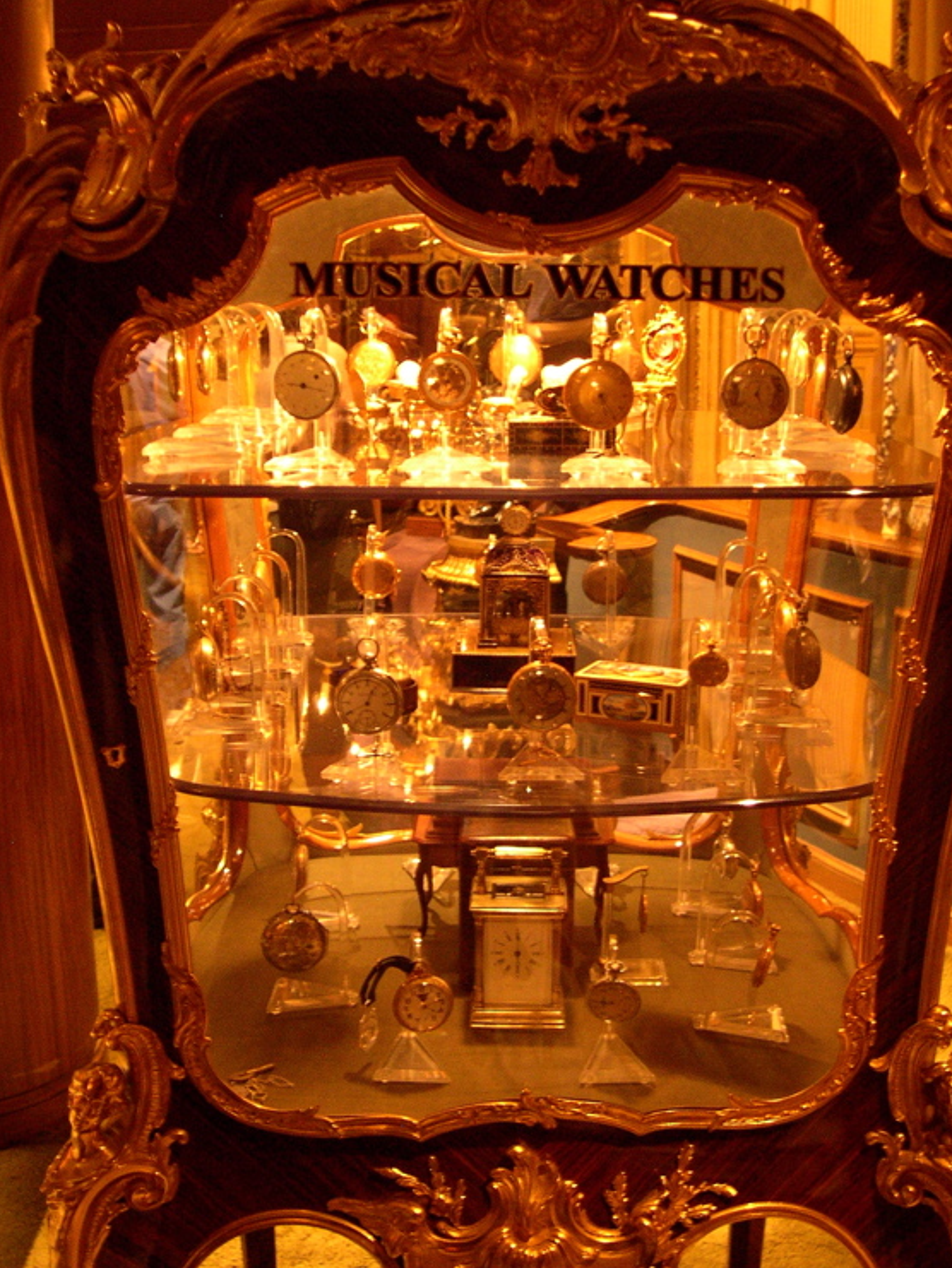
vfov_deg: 45.7
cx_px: 500
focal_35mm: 41
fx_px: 1503
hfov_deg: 35.1
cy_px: 599
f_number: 2.8
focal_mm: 8
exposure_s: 1/3.8
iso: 400
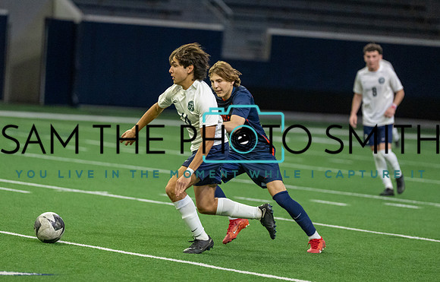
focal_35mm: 270
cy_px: 140
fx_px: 3261
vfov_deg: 4.9
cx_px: 205
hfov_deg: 7.7
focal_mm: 200
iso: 5000
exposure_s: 1/1250
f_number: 2.8
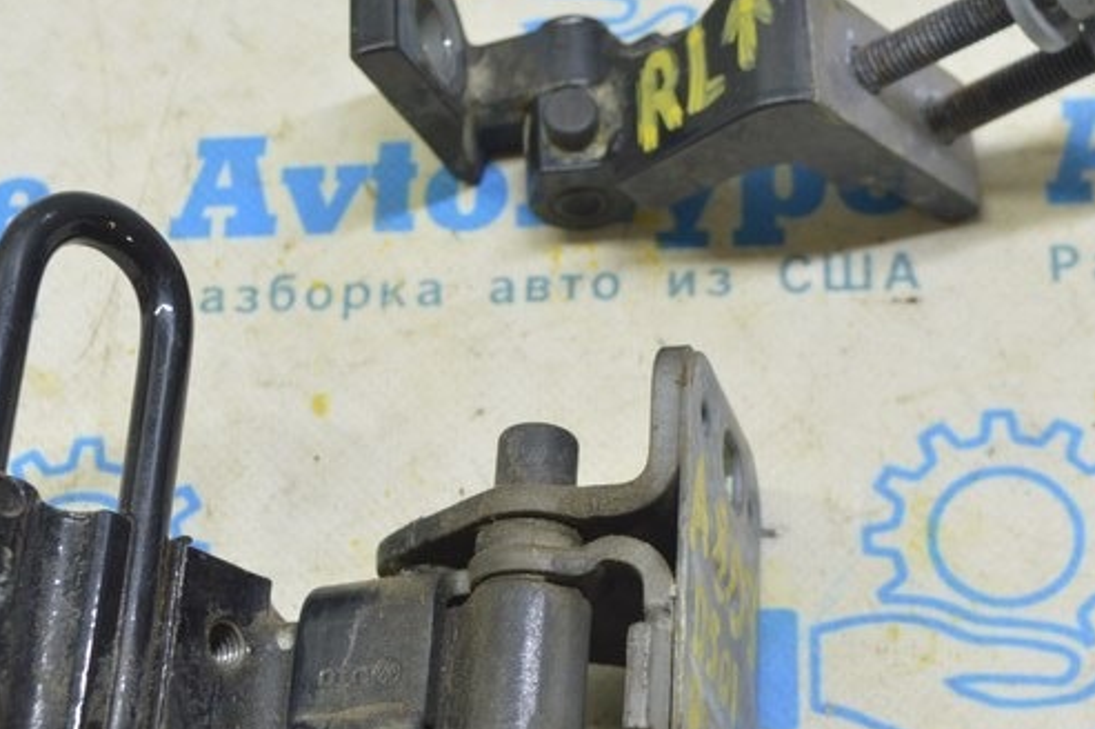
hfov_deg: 24.2
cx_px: 526
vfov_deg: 16.2
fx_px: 2554
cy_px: 455
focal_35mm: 84
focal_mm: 27
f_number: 5.6
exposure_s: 1/20
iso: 400
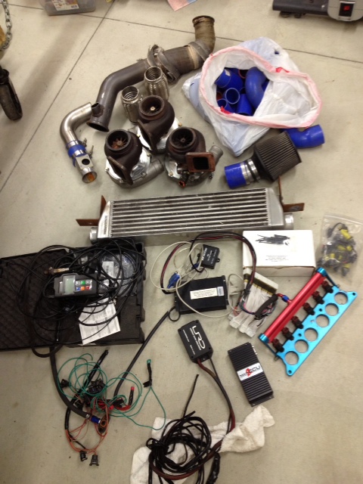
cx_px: 182
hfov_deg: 40.7
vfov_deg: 52.6
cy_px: 242
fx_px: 489
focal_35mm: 35
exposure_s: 1/20
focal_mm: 4.28
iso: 100
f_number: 2.4
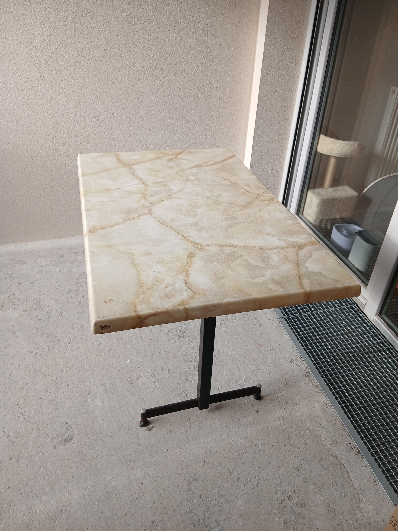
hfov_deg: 53.1
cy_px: 266
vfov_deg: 67.3
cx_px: 199
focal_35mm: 26
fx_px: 399
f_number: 1.8
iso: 20
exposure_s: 1/100
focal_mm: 3.98
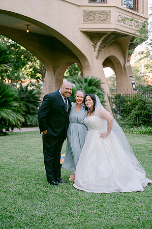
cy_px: 114
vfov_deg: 39.6
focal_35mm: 50
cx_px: 76
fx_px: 317
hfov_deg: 26.9
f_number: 2
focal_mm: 50
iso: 100
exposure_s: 1/200
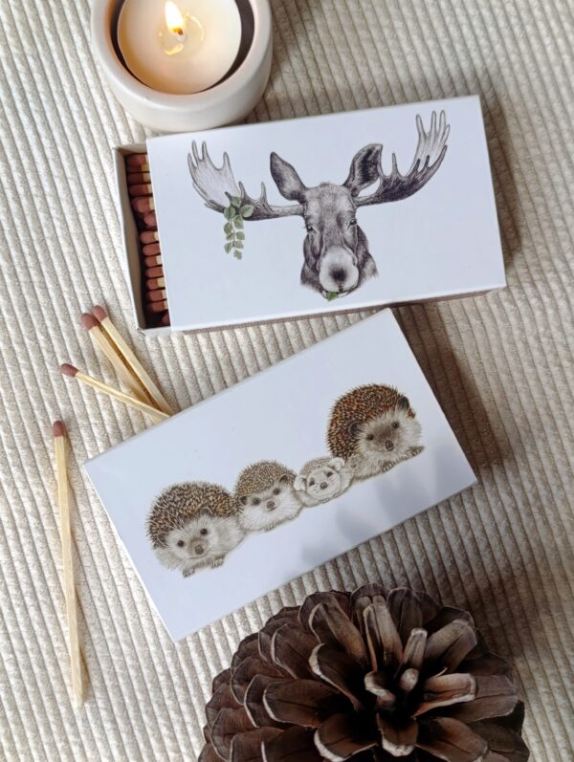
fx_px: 507
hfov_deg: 59.0
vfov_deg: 73.8
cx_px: 287
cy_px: 381
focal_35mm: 23
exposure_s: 1/100
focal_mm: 6.14
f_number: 1.6
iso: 64
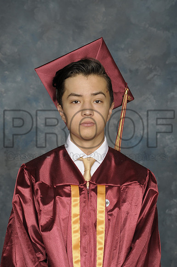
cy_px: 134
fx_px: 954
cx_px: 88
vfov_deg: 15.9
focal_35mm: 129
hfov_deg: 10.6
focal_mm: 86
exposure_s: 1/200
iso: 250
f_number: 9
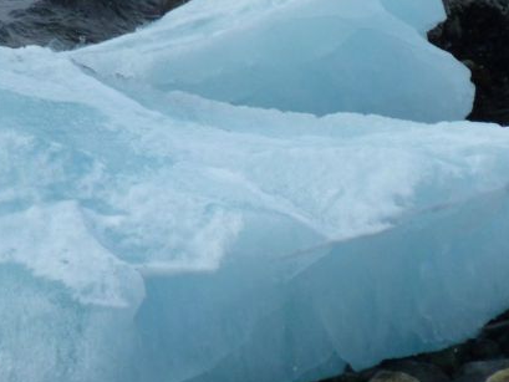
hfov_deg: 3.4
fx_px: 8634
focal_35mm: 587
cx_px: 93
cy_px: 144
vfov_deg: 2.5
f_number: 4.9
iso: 160
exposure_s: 1/500
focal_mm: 49.2
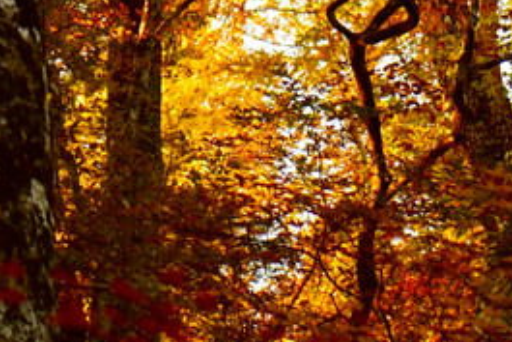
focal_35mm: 272
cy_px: -175
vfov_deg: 5.0
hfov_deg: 7.6
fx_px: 3870
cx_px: 182
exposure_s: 1/100
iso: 160
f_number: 2.8
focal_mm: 45
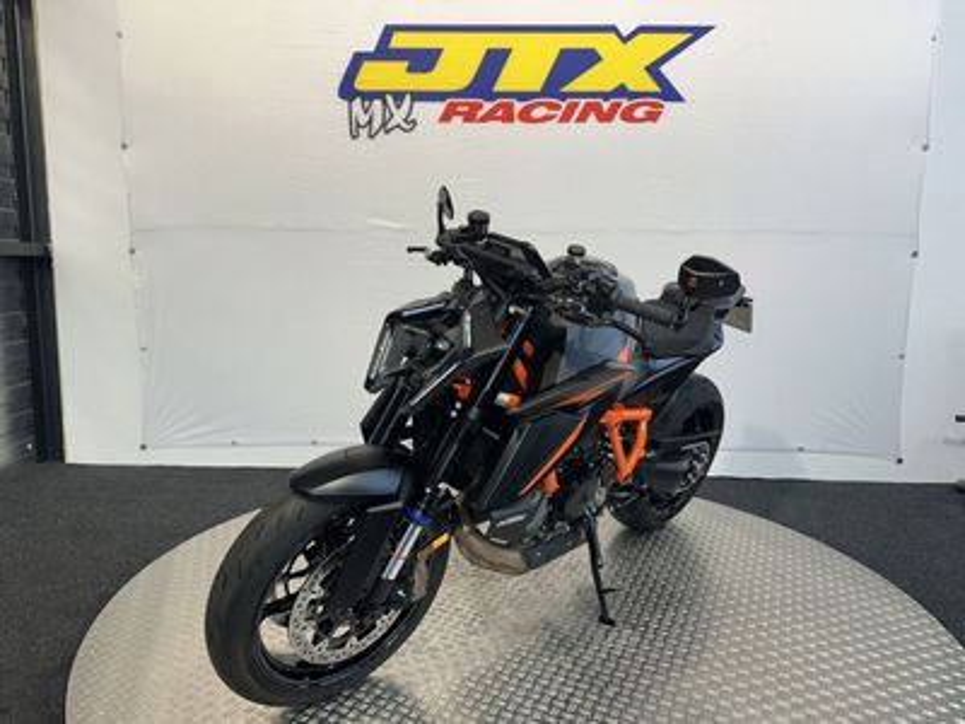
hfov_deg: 71.6
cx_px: 482
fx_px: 669
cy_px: 362
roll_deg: -1.4
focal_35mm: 24
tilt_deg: -7.4
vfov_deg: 56.8
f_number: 1.78
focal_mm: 6.86
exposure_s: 1/100
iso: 64
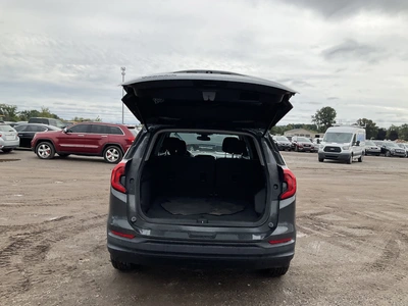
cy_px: 153
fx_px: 342
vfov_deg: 48.2
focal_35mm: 29
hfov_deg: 61.7
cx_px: 204
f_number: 1.8
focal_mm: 3
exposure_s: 1/1577
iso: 25
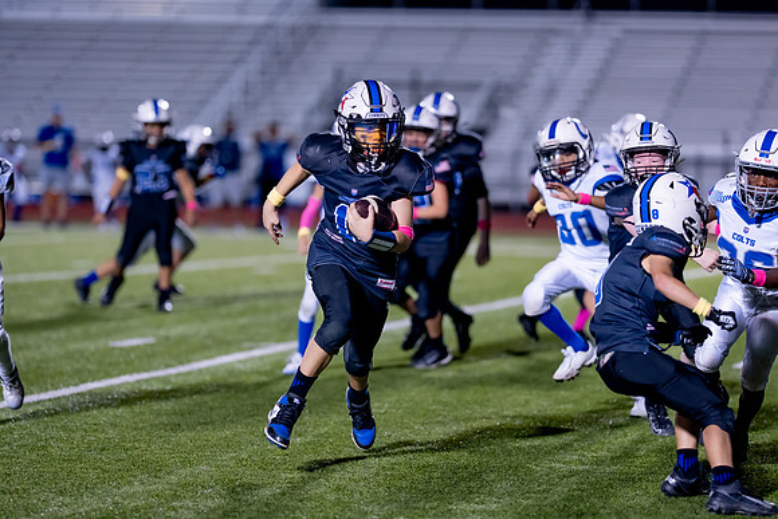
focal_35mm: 167
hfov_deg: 12.3
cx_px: 401
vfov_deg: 8.2
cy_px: 252
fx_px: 3607
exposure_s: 1/1000
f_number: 1.8
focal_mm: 135
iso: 1600
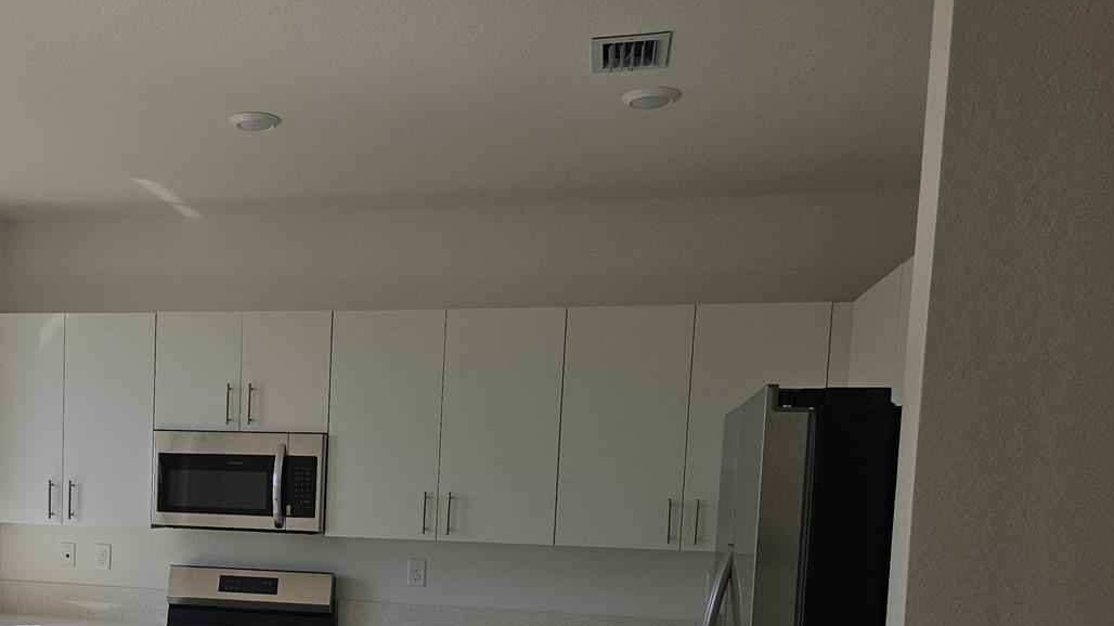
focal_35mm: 39
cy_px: 587
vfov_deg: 29.0
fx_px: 1152
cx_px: 260
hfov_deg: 49.3
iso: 25
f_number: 1.8
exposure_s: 1/167
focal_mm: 5.4
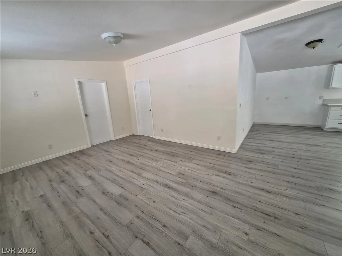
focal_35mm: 13
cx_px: 171
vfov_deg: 89.9
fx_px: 128
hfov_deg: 106.2
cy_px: 128
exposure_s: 1/60
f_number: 2.2
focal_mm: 1.7
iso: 200
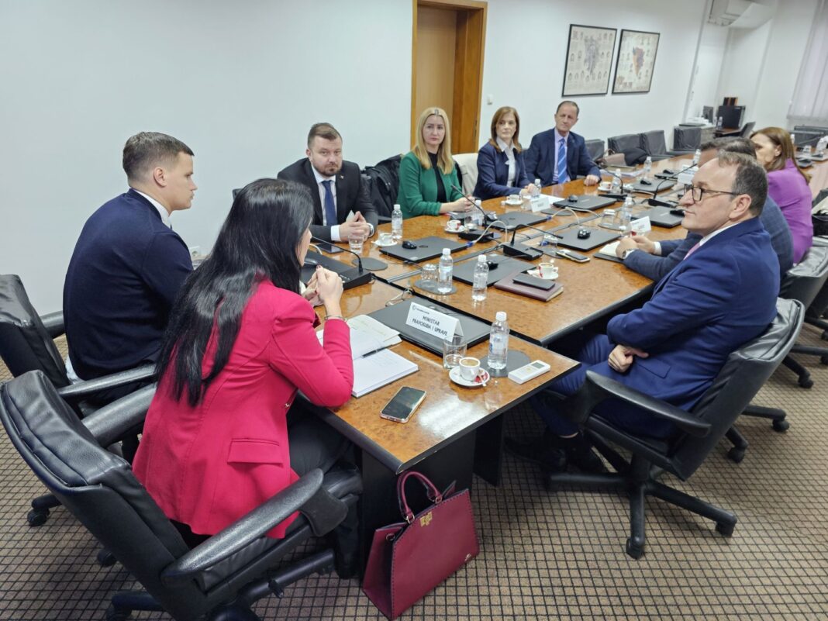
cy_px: 310
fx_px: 550
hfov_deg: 73.9
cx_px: 414
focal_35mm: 23
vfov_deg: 58.9
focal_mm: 6.3
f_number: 1.7
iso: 800
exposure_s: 1/100
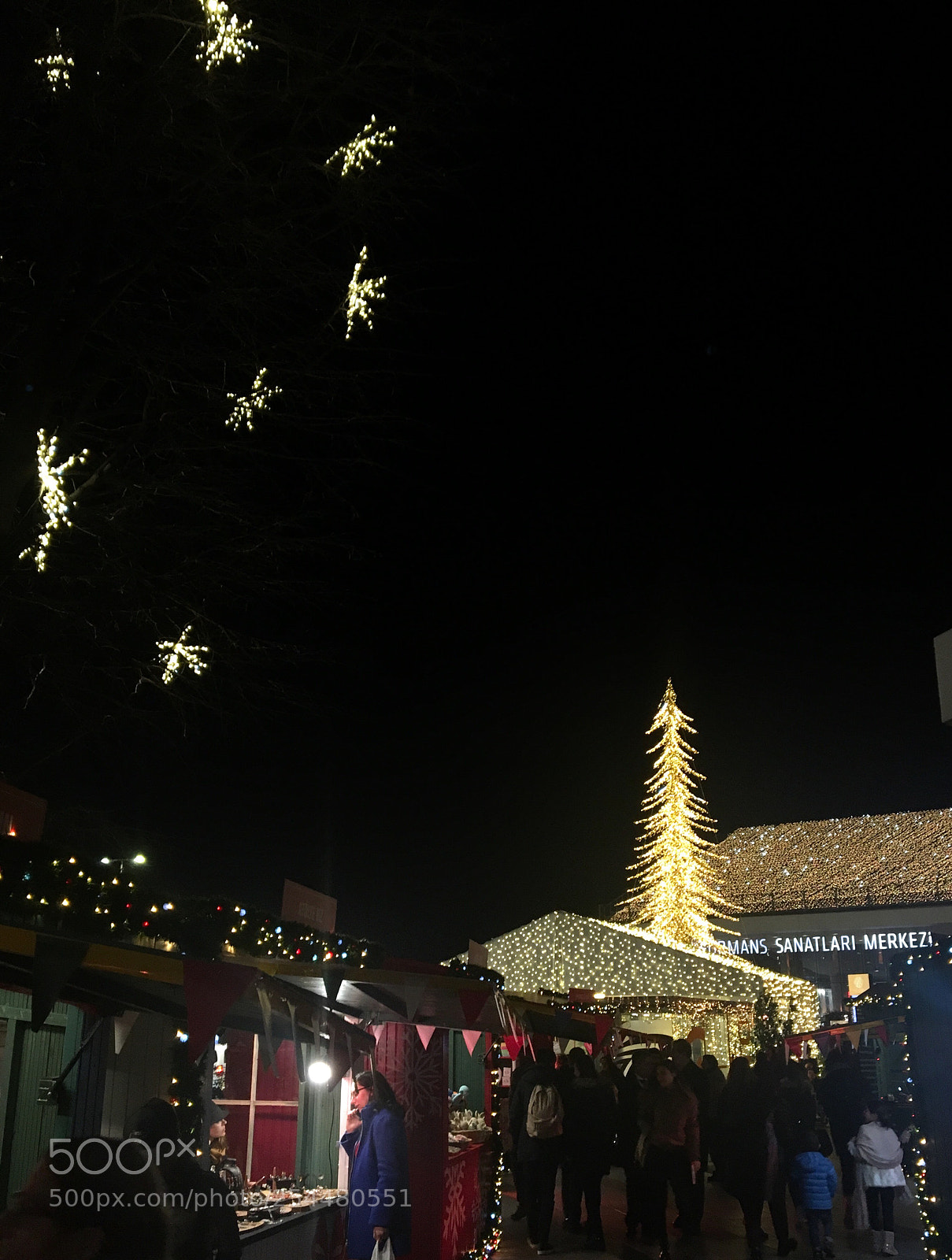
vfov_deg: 61.5
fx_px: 1058
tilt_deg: +14.8
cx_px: 476
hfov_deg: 48.4
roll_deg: +0.5
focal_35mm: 29
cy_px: 630
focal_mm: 4.15
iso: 125
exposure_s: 1/33
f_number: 2.2
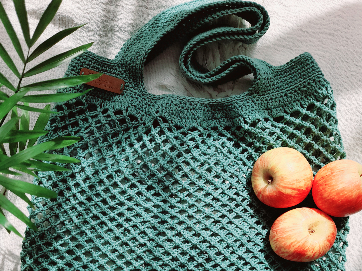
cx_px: 179
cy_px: 133
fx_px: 272
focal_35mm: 26
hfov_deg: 67.3
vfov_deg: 53.1
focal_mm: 4.6
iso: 20
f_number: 2
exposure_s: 1/385
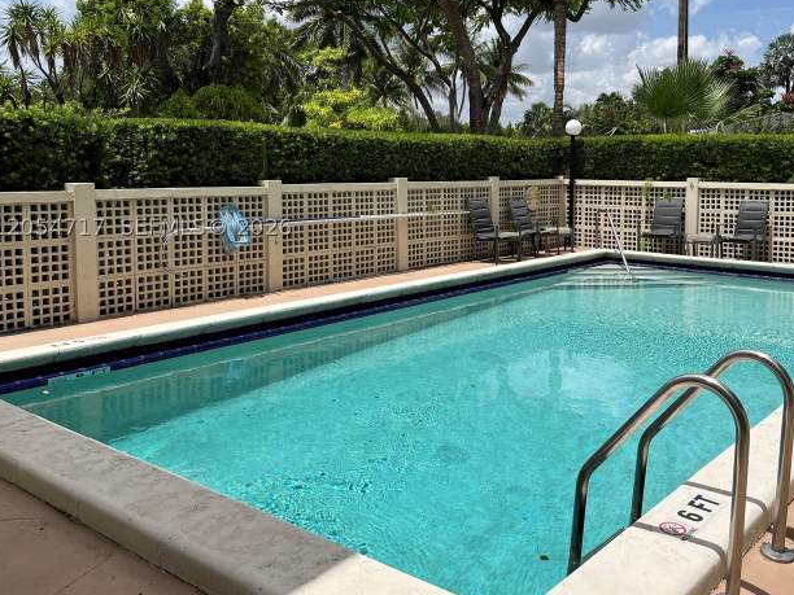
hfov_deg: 53.4
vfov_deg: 41.5
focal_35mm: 34
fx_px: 780
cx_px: 490
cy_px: 227
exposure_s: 1/5848
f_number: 1.6
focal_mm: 5.1
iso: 50
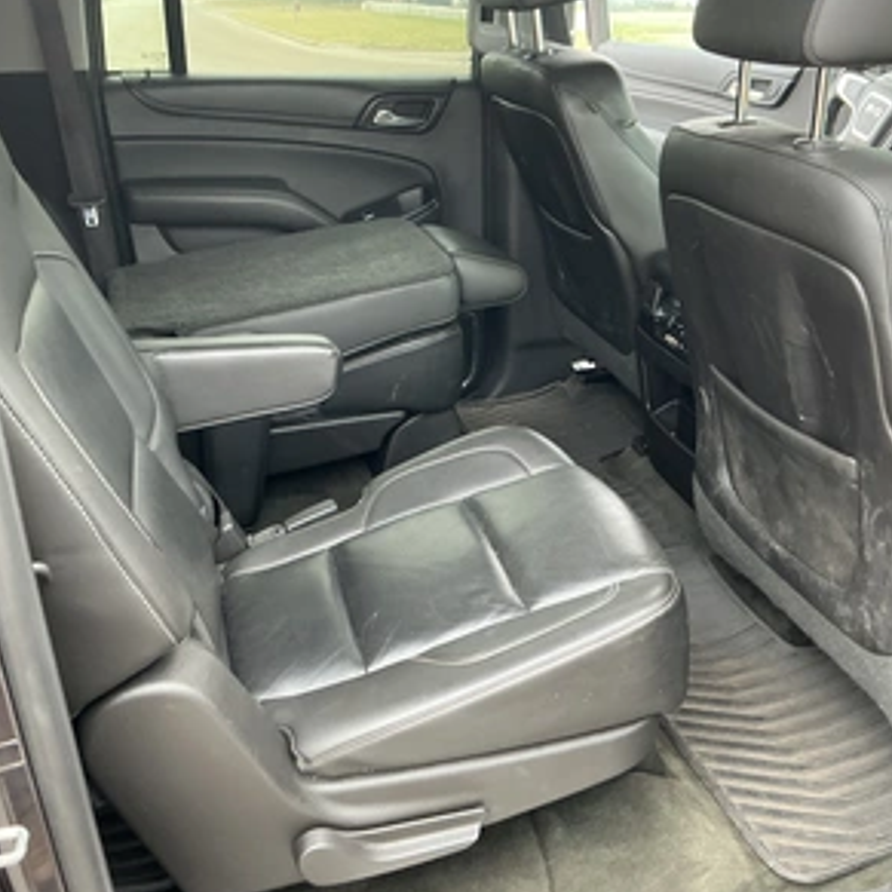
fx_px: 991
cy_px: 441
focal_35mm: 34
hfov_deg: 48.4
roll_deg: -1.6
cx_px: 484
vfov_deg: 48.4
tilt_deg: -25.8
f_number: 1.8
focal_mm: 3
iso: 64
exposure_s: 1/113
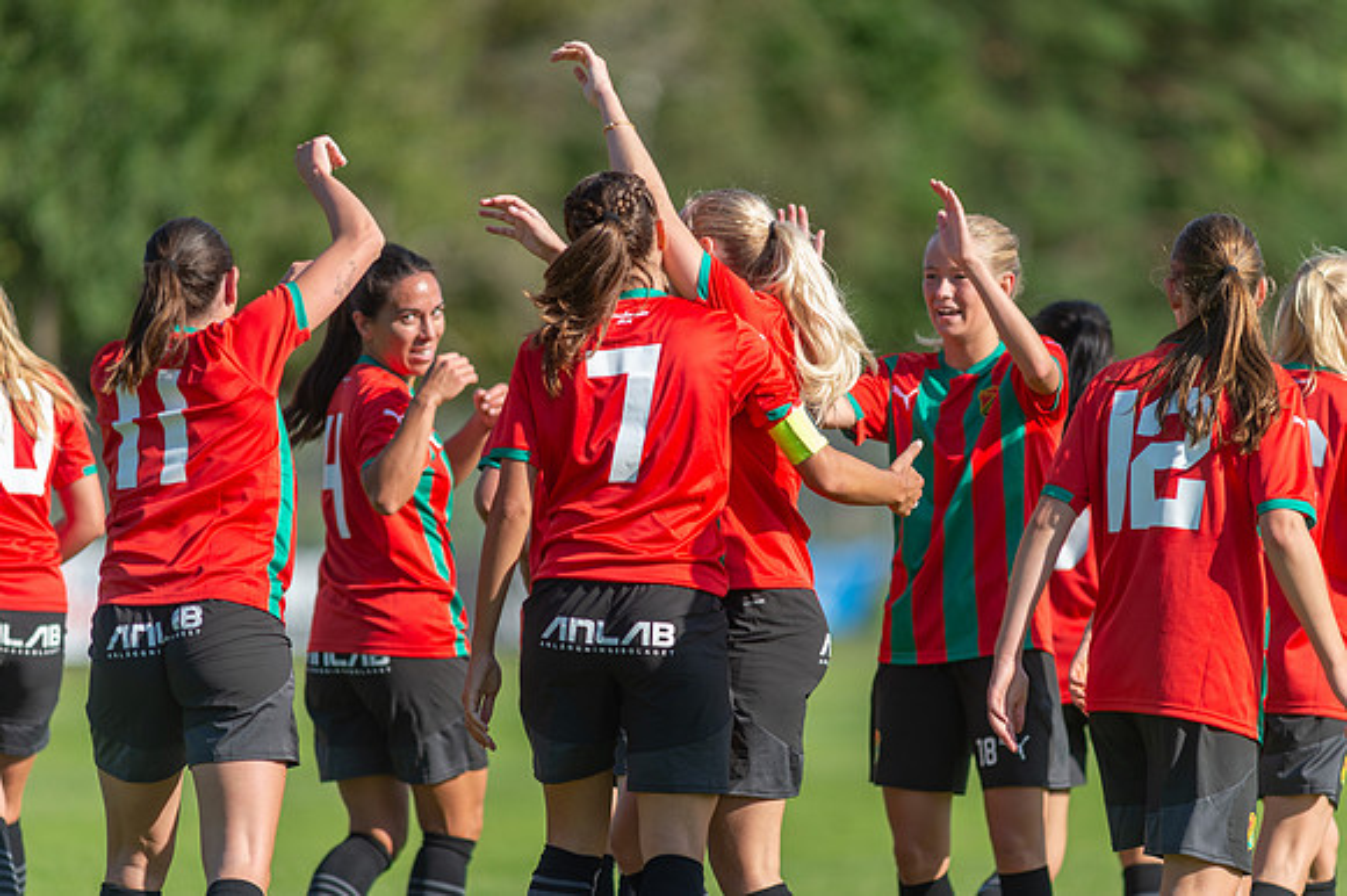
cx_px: 674
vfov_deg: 4.6
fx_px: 11218
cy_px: 448
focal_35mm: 300
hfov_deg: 6.9
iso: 140
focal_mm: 300
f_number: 3.2
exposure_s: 1/1600
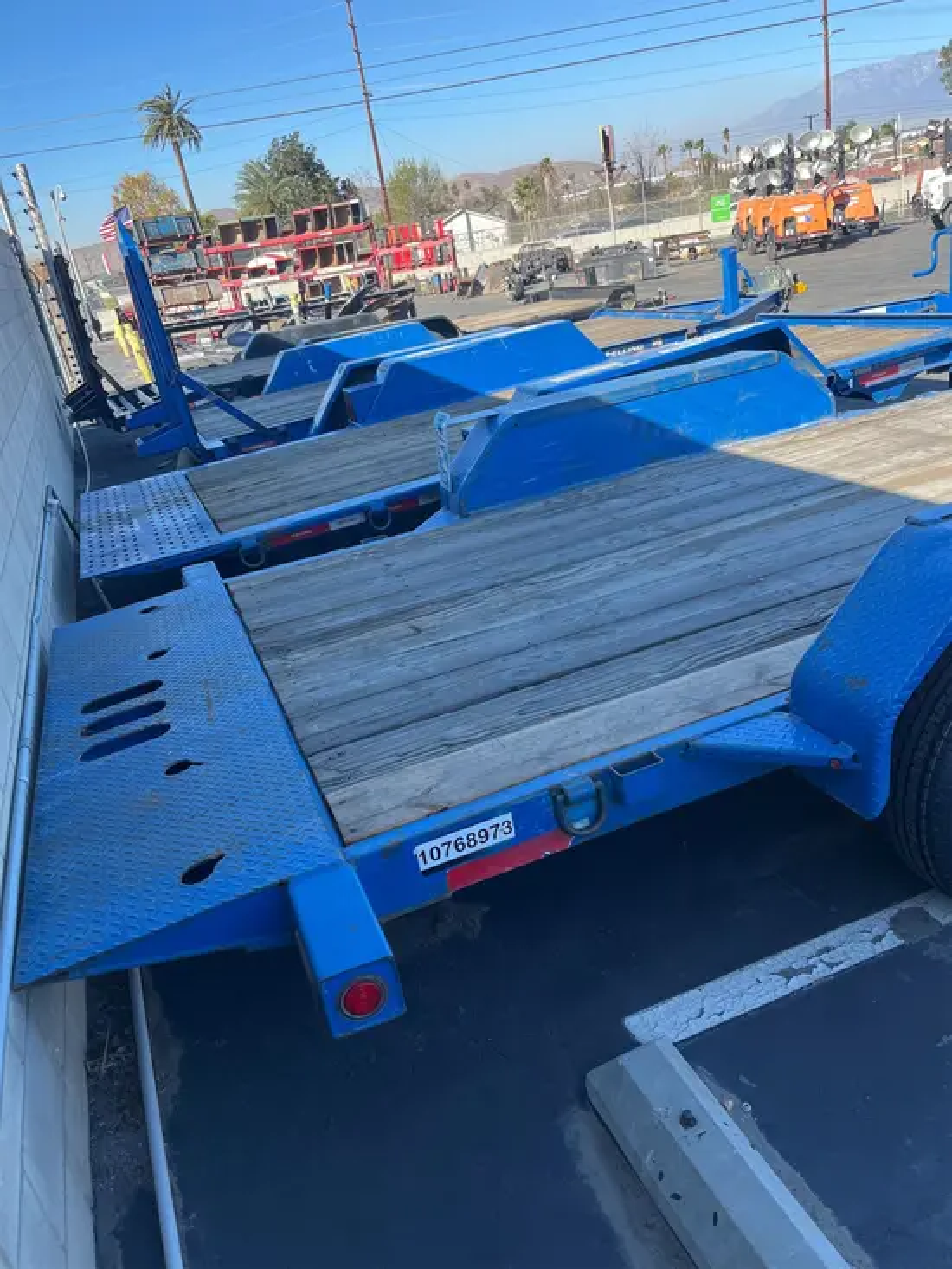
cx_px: 476
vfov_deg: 67.3
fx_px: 953
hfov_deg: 53.1
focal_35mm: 26
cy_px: 634
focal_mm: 5.1
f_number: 1.6
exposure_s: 1/821
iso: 50
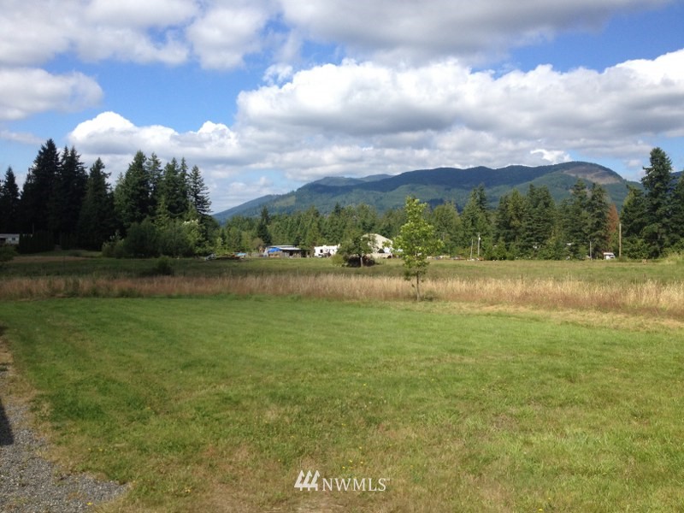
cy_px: 256
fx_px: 692
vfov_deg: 40.7
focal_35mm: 35
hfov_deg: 52.6
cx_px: 342
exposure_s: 1/1842
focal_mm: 4.28
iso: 64
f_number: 2.4
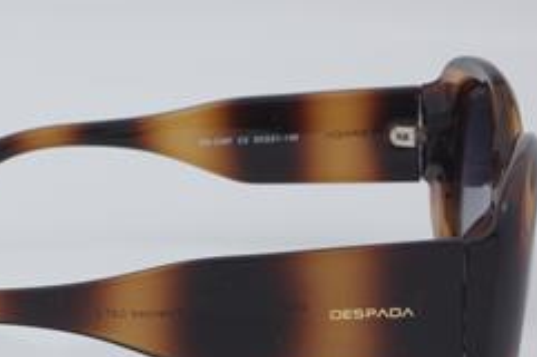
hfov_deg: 14.9
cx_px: 125
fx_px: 2038
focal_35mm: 137
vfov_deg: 10.0
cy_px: 248
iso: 100
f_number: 32
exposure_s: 1/4
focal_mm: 55
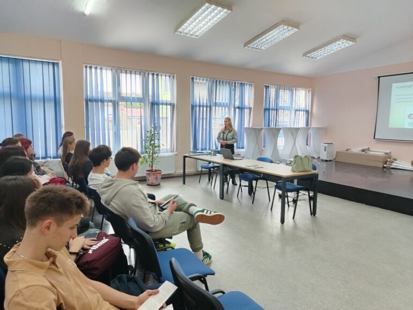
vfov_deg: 56.8
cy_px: 155
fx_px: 286
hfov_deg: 71.6
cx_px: 206
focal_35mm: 24
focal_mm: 5.25
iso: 306
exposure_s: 1/30
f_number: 1.75
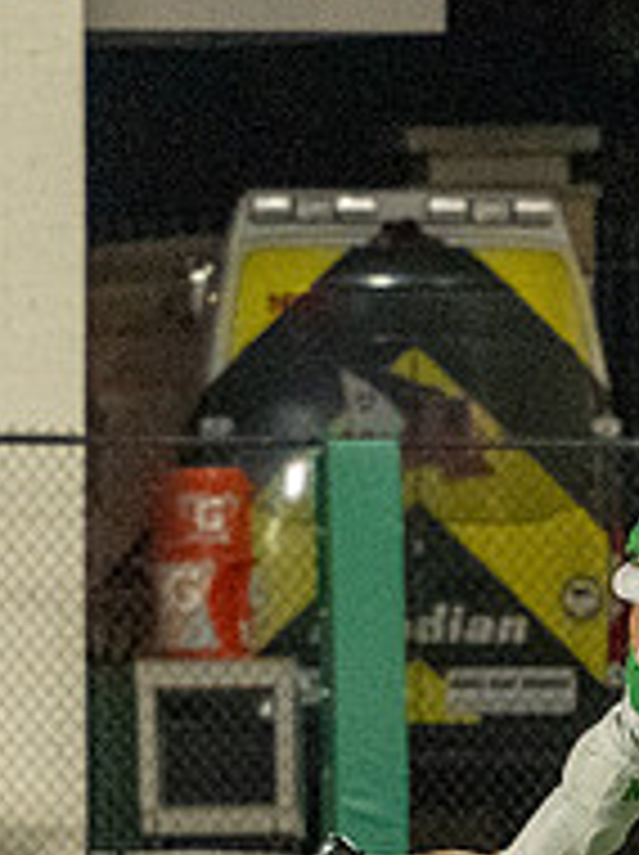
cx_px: 766
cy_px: 865
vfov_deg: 1.6
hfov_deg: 1.2
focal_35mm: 1274
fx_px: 31428
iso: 5600
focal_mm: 200
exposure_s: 1/800
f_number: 2.8
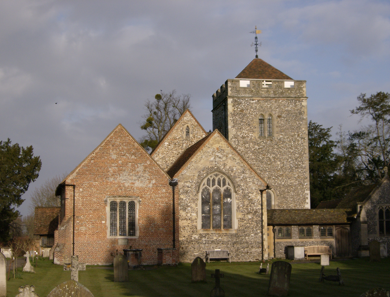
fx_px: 792
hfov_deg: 27.6
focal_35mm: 70
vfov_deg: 21.2
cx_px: 195
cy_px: 148
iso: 100
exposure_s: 1/571
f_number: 6.2
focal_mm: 11.6
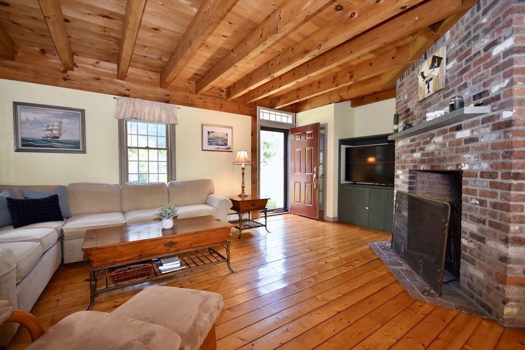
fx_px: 219
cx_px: 262
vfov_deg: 77.3
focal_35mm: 15
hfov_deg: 100.4
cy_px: 175
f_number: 4
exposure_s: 1/60
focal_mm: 10
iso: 450
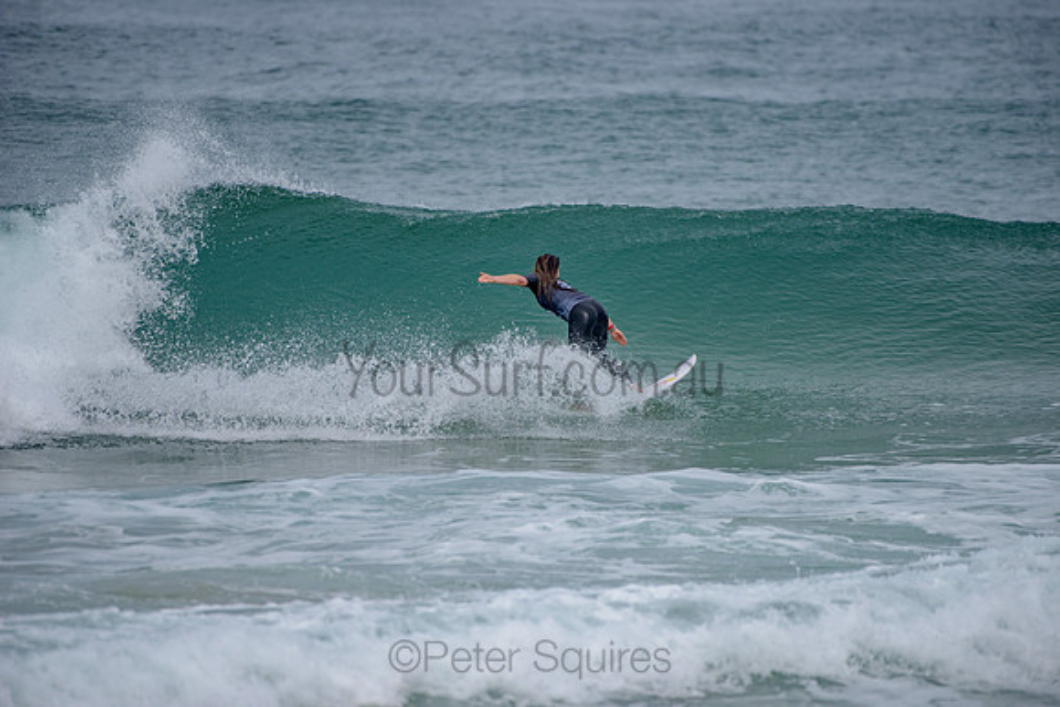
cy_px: 354
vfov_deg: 2.8
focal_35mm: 500
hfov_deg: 4.1
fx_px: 14725
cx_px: 530
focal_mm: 500
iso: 220
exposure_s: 1/2000
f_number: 5.6
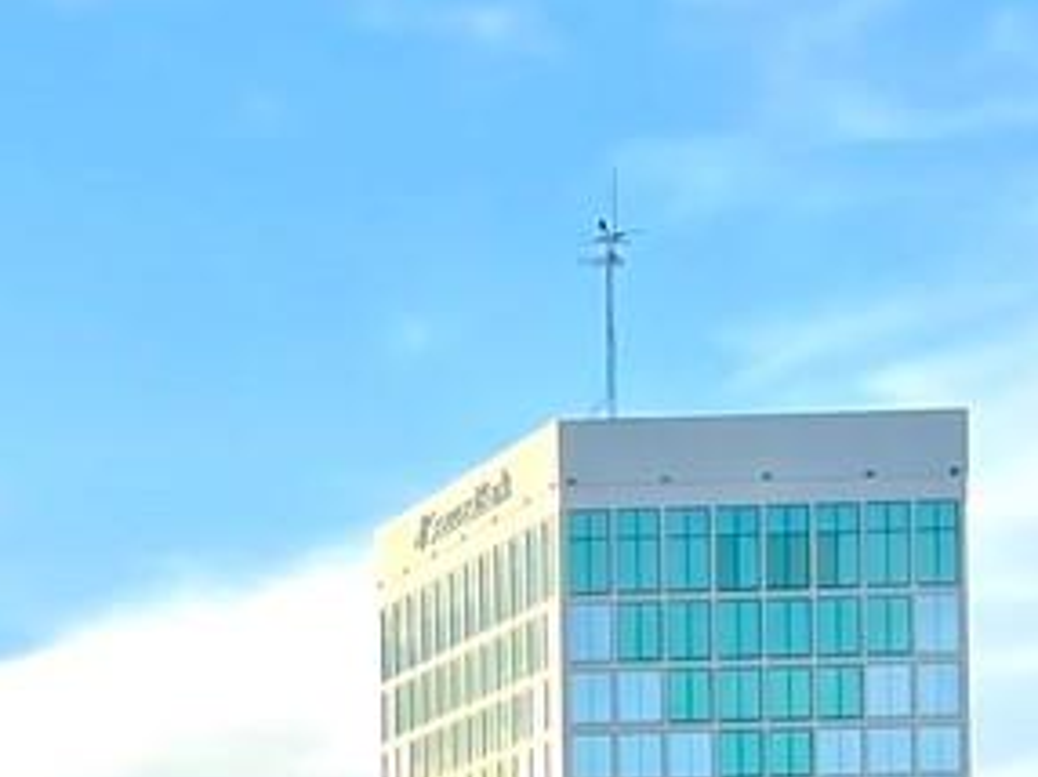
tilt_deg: +0.5
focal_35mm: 140
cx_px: -1165
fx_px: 4195
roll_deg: +0.3
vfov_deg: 10.1
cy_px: 1300
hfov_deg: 12.2
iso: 32
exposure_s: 1/2545
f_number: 1.6
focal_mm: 5.1
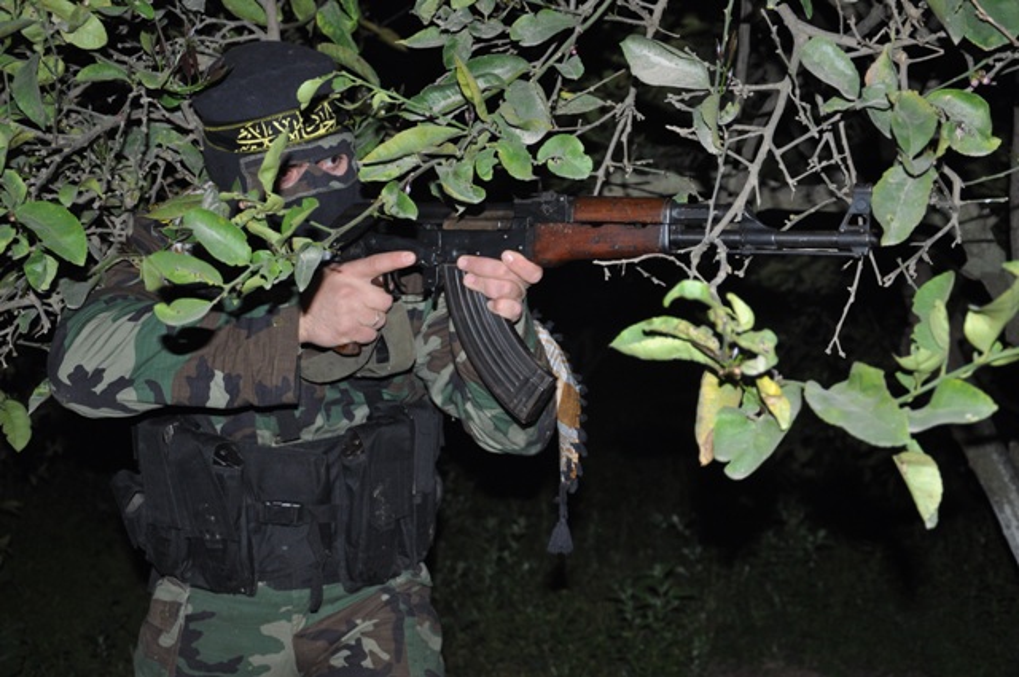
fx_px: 1484
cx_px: 510
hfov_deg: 37.9
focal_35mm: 52
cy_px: 338
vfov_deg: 25.7
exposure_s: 1/8
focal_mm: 35
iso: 640
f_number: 4.5
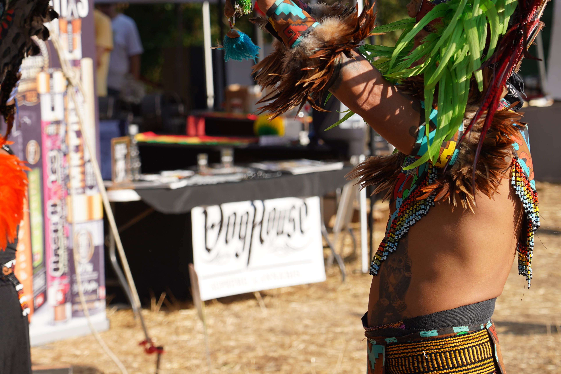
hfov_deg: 12.6
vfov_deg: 8.4
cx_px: 187
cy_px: 126
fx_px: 2540
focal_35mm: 163
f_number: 5.6
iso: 100
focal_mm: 105
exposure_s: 1/320
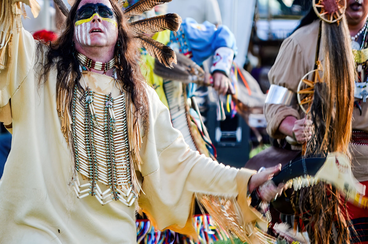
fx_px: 4520
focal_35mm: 443
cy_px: 103
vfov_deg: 3.1
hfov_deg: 4.7
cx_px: 135
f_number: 5.6
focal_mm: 200
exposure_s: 1/60
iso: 200
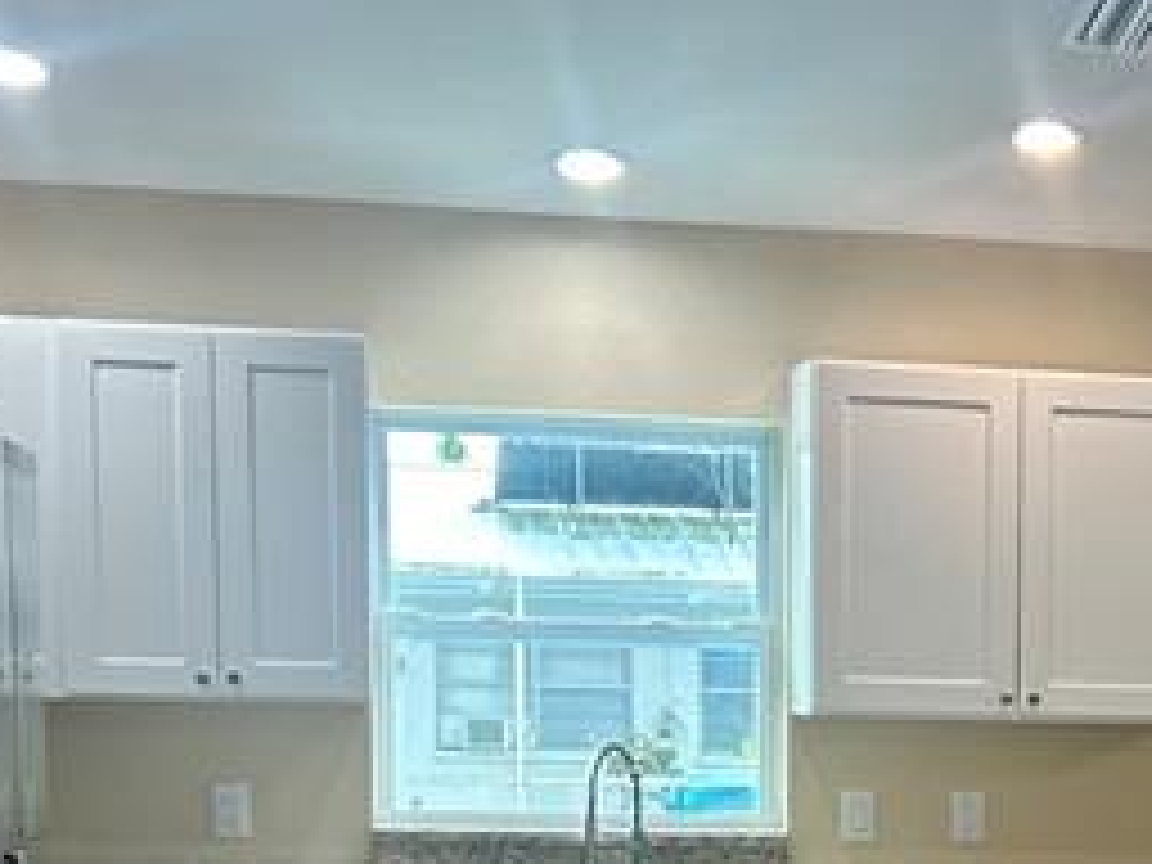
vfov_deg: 13.8
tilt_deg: -7.3
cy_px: 1080
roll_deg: -1.2
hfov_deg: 18.1
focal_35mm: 104
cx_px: 1336
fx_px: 3461
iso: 64
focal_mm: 5.7
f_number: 1.5
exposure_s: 1/120
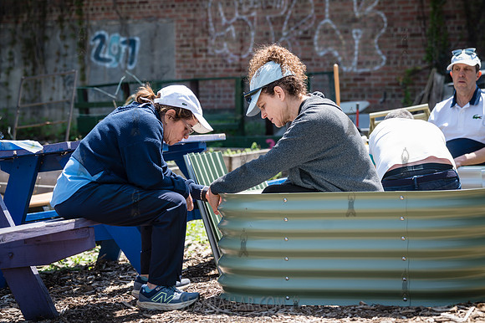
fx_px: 999
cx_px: 242
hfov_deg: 27.3
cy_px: 162
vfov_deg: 18.3
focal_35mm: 74
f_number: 3.5
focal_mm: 73
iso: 100
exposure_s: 1/320
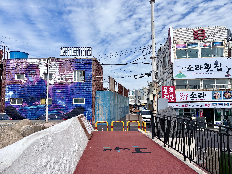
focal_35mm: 26
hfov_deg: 67.3
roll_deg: +0.7
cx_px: 116
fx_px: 174
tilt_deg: +5.8
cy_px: 87
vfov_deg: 53.1
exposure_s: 1/5348
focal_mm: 5.96
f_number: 1.6
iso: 50
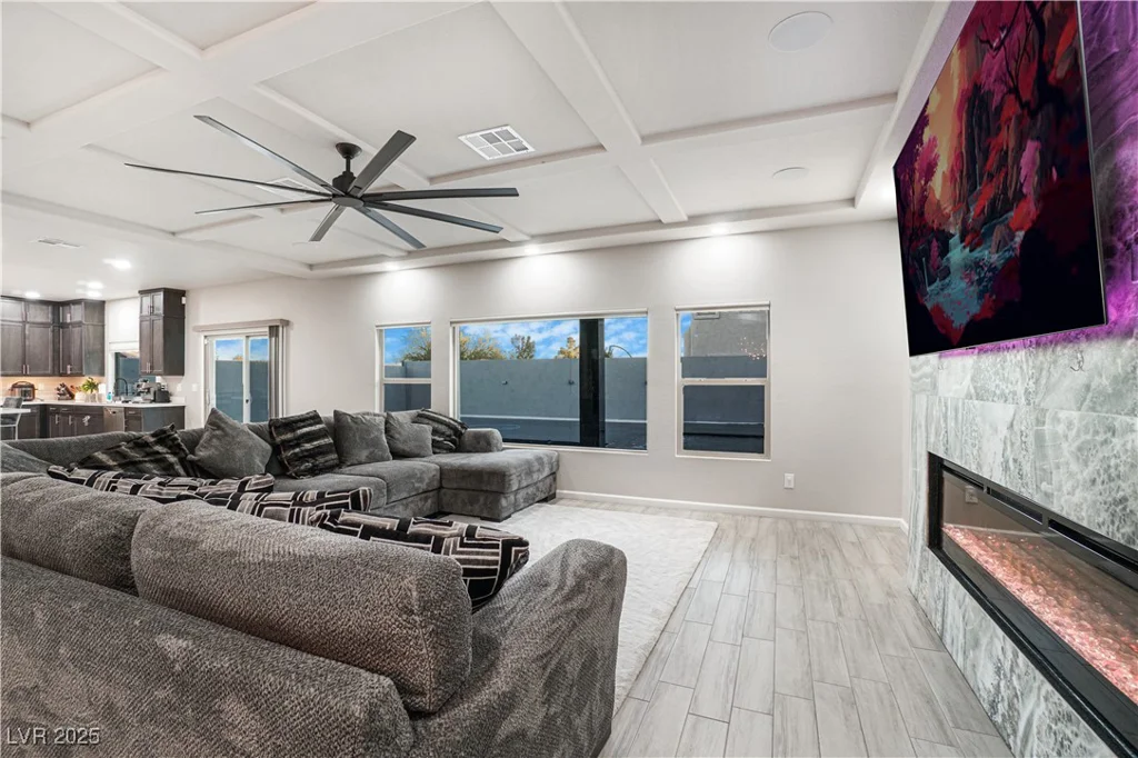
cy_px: 379
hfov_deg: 100.4
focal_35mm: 15
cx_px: 569
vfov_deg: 77.3
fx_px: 474
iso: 400
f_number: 8
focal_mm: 10
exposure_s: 1/3
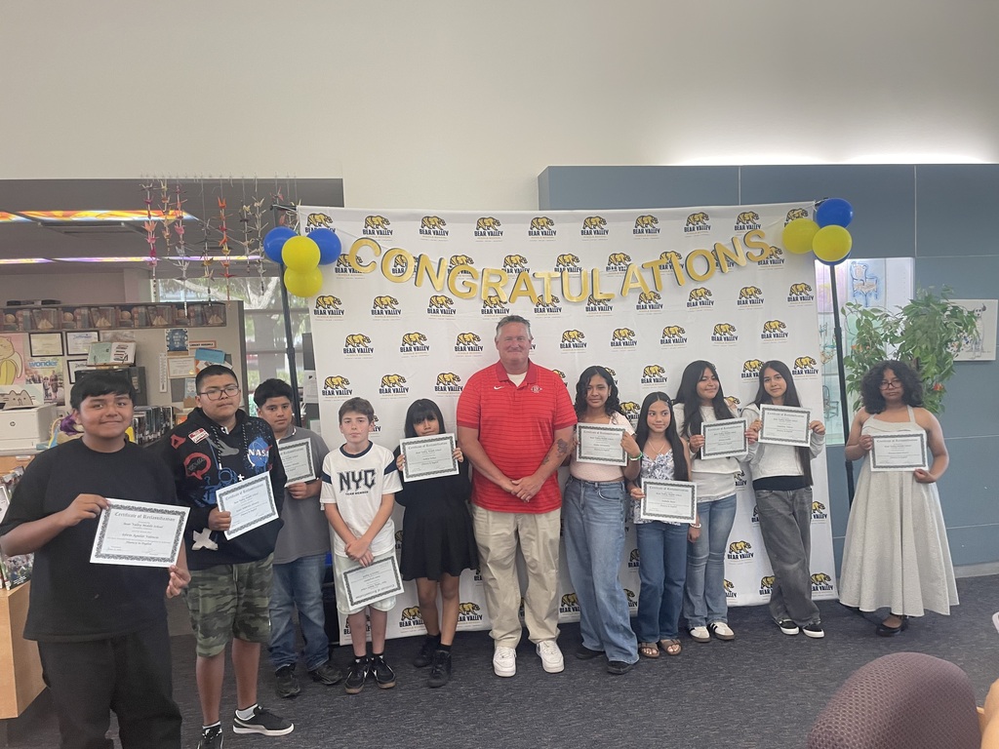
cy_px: 374
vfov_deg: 53.1
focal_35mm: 26
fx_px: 750
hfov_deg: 67.3
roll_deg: +2.4
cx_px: 500
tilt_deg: -2.2
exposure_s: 1/60
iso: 125
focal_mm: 4.2
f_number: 1.6
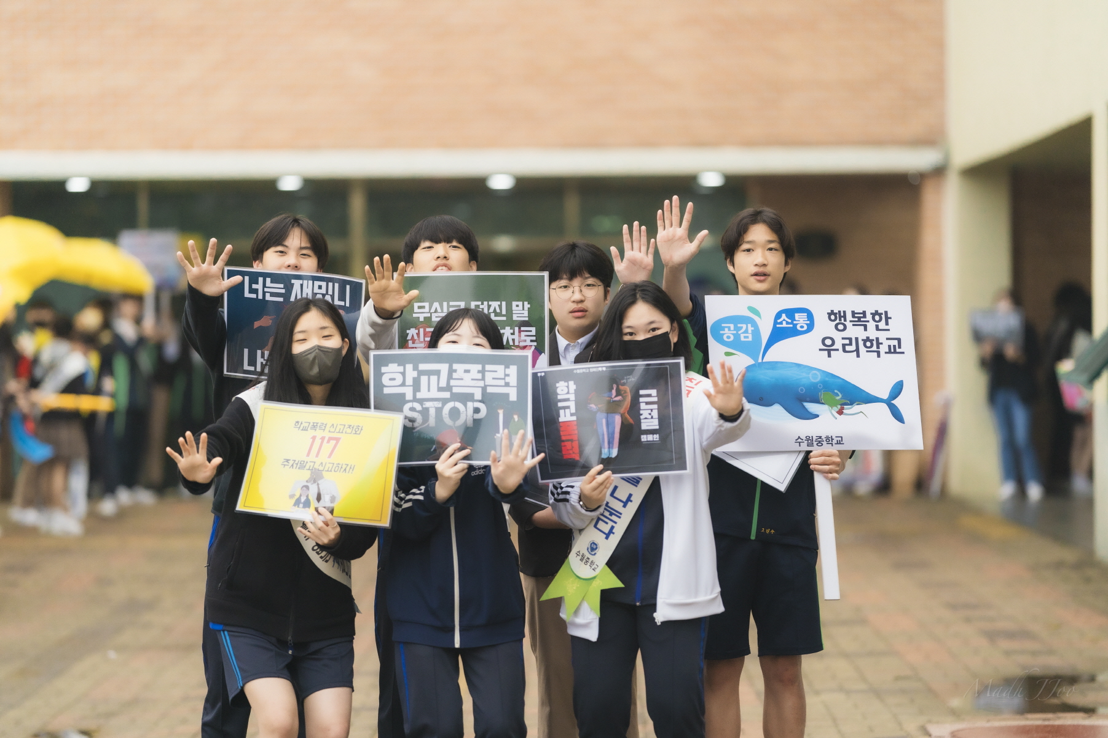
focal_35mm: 135
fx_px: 4153
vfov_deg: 10.1
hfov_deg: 15.2
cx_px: 554
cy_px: 369
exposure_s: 1/4000
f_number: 1.8
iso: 1000
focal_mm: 135
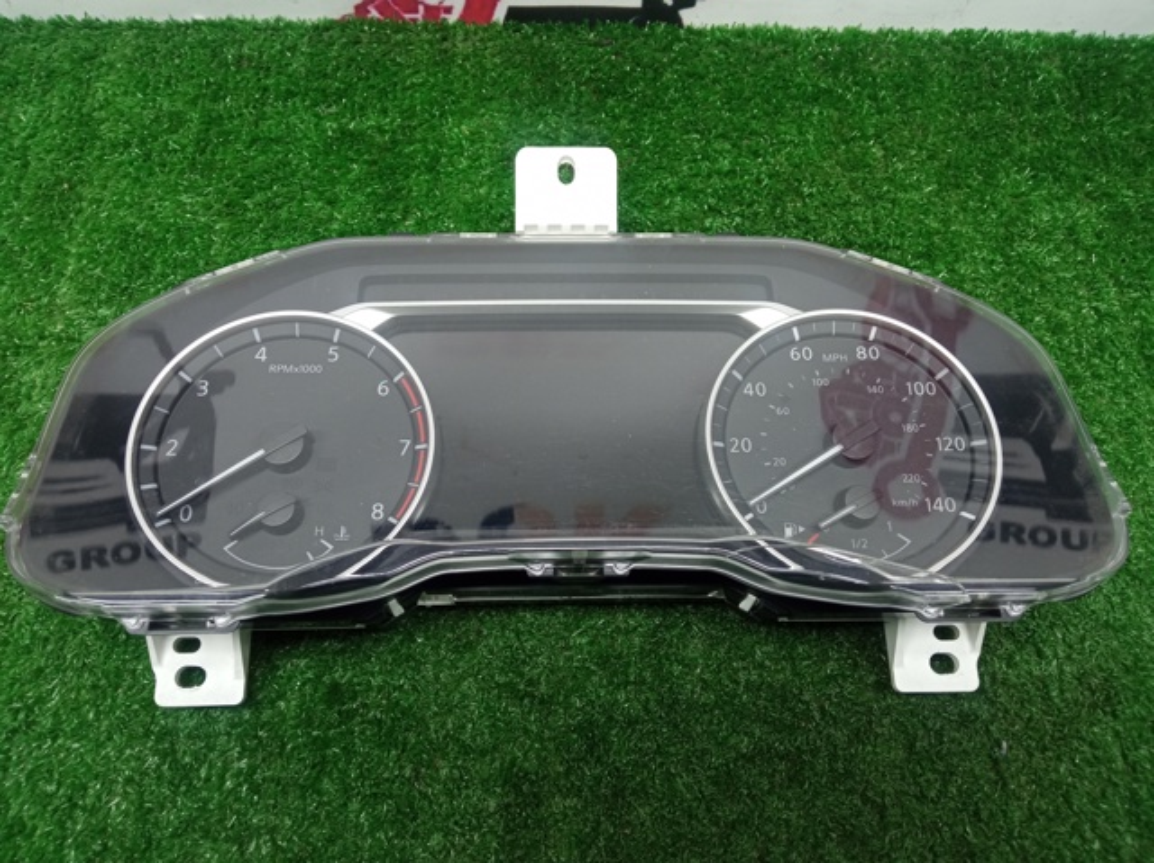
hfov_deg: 65.4
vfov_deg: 51.3
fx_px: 899
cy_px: 432
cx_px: 577
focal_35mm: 27
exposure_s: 1/33.3
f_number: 2.2
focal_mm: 3.79
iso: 302
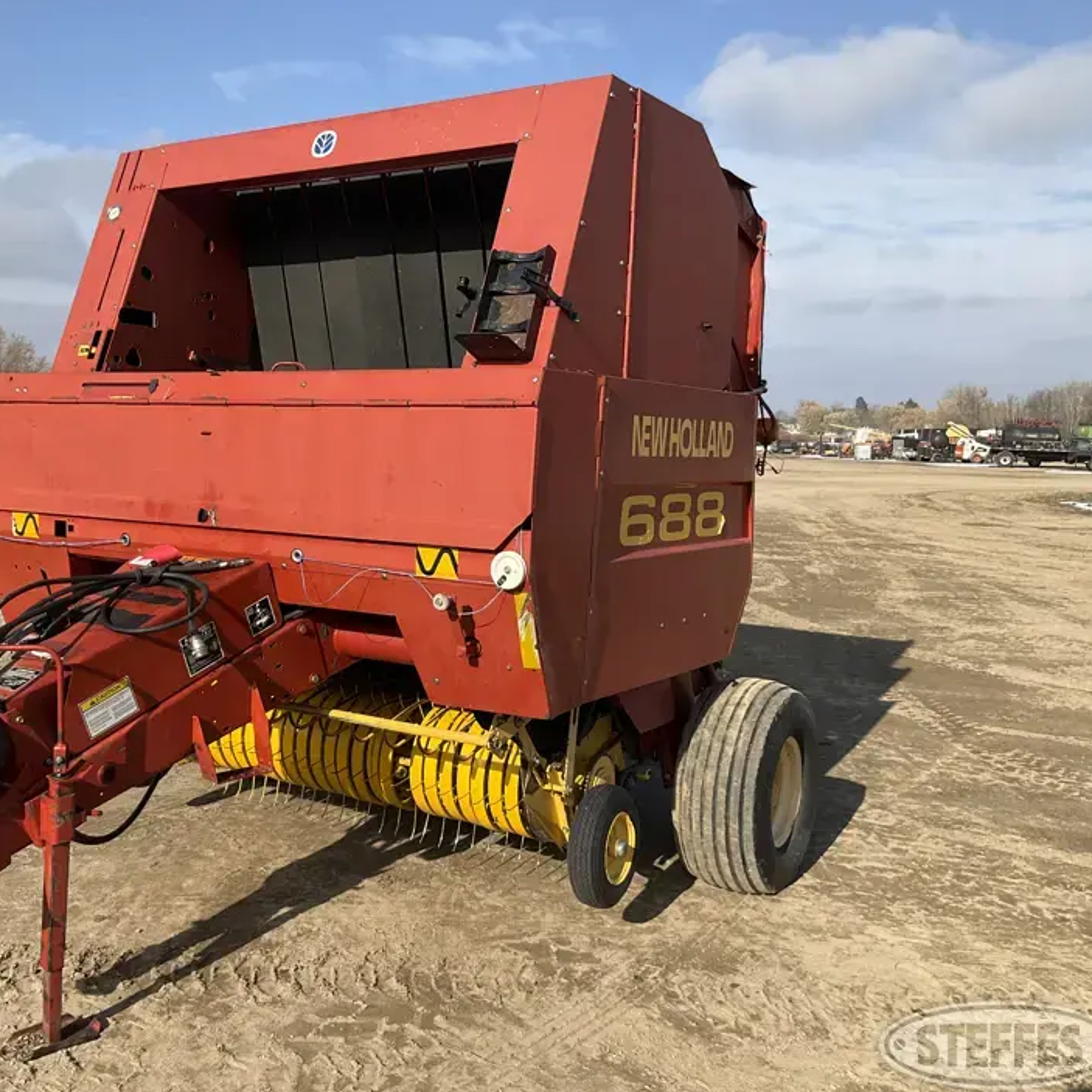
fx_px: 1249
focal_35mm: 35
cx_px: 409
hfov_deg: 46.8
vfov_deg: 47.2
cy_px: 548
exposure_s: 1/1730
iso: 25
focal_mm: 3
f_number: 1.8
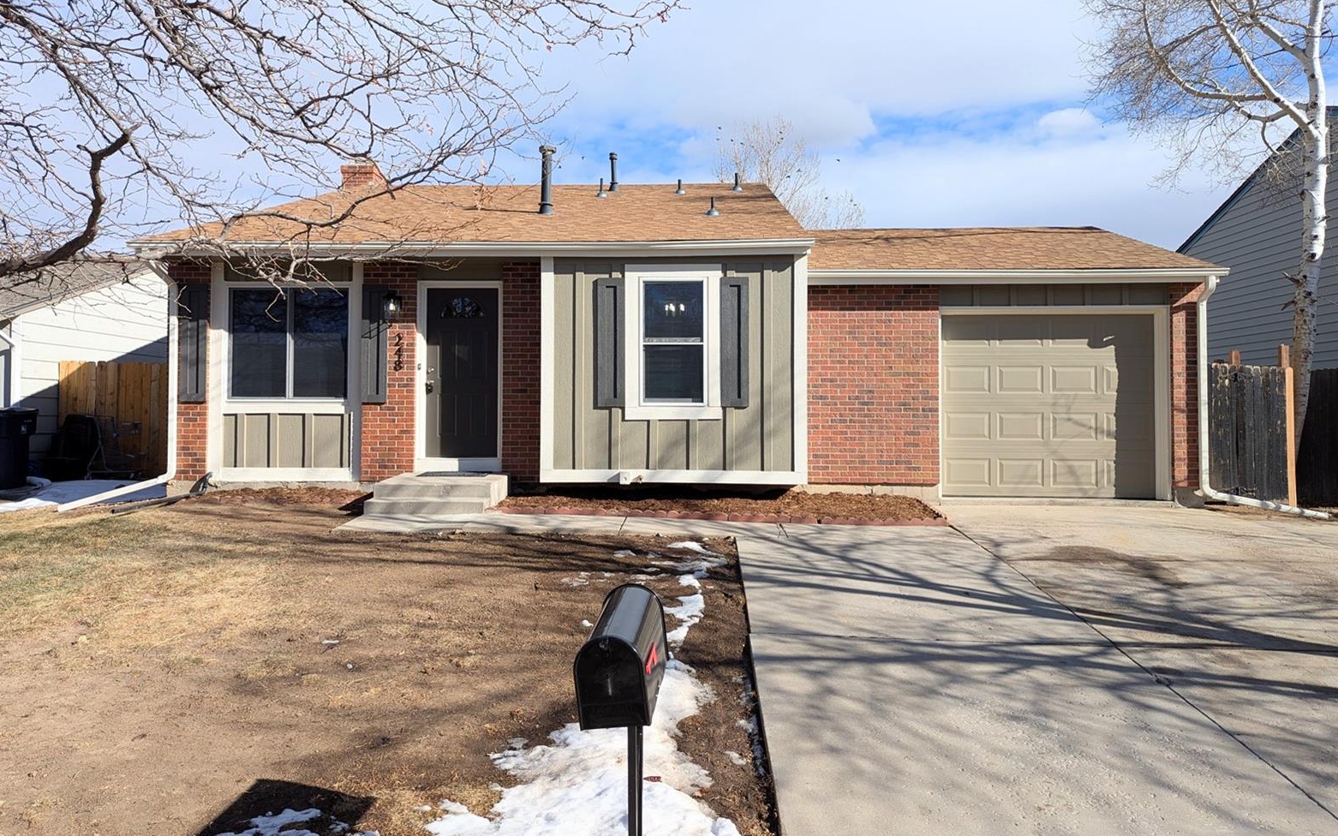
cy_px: 379
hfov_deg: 70.4
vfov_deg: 47.5
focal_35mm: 26
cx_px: 666
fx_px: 948
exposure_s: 1/2137
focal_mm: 6.81
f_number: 1.85
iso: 42
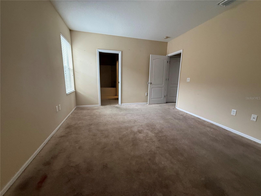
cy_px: 98
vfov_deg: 85.7
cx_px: 130
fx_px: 106
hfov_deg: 102.1
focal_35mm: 14
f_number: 2.2
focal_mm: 2.22
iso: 320
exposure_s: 1/120
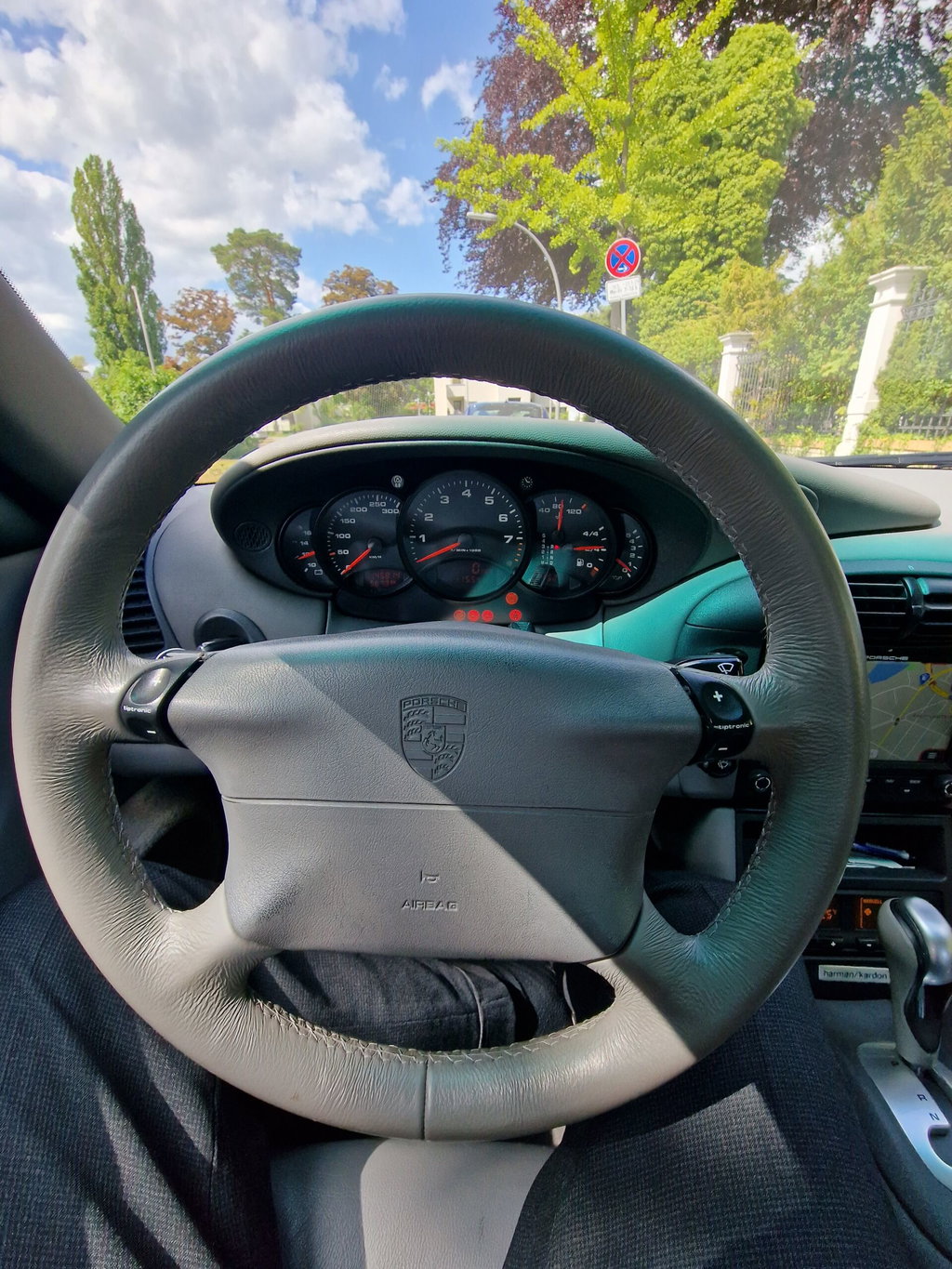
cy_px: 634
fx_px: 477
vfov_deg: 106.2
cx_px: 476
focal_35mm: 13
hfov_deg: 89.9
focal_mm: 2.2
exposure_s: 1/558
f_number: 2.2
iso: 50
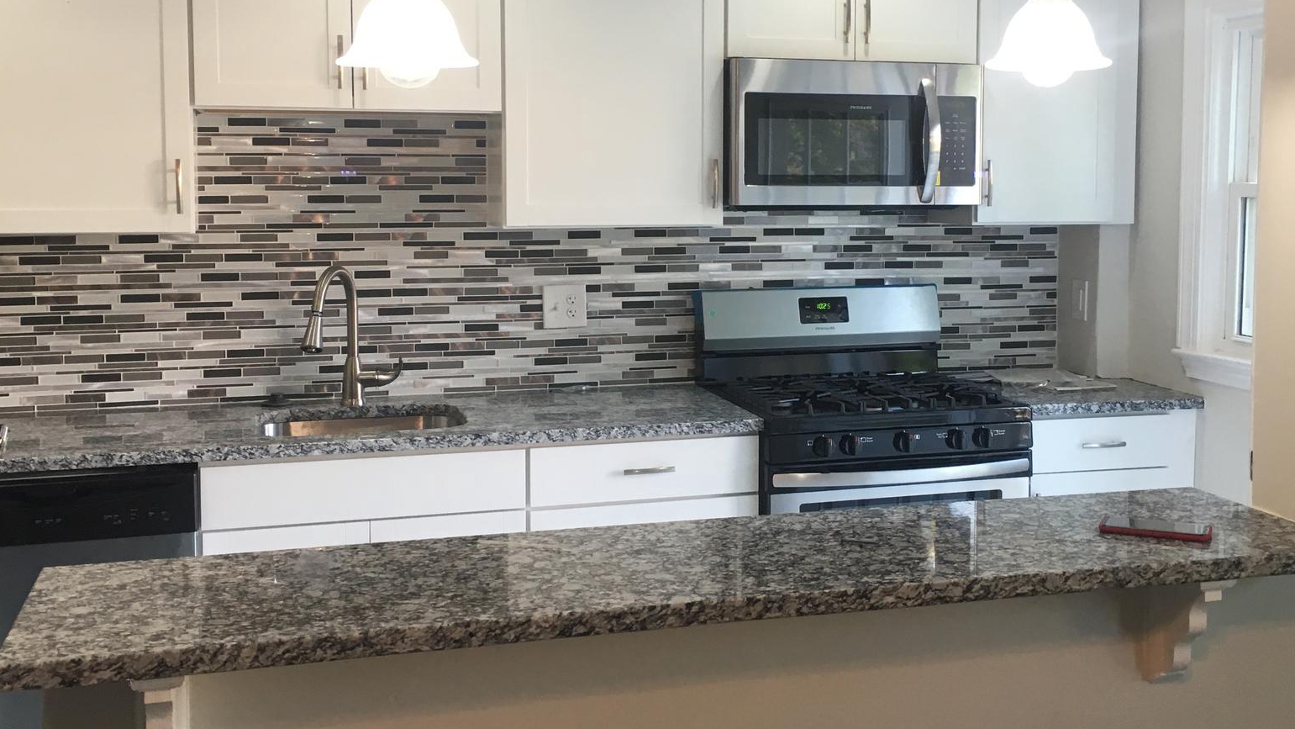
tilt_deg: -3.8
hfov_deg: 48.3
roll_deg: -0.4
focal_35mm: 42
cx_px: 703
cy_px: 286
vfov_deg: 28.3
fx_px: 1442
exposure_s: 1/33
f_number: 2.2
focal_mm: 4.15
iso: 40
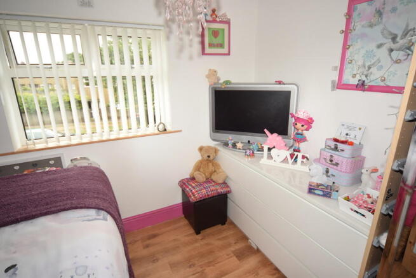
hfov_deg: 90.0
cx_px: 208
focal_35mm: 18
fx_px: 208
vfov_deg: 67.4
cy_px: 139
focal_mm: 12
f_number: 5.6
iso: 720
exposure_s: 1/125
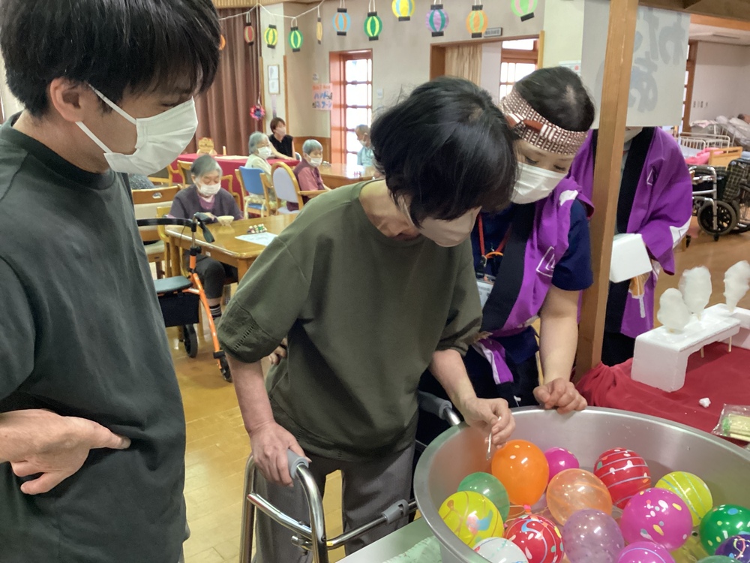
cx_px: 375
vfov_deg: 45.4
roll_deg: -0.6
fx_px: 672
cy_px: 282
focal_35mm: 31
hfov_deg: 58.4
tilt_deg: -13.6
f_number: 2.4
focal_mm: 3.3
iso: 400
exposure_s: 1/40
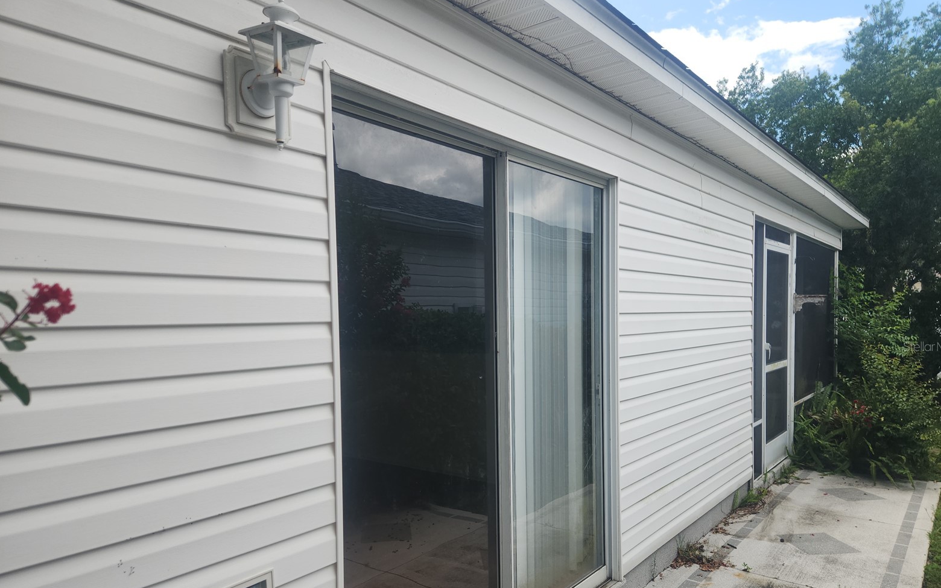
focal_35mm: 25
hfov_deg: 72.5
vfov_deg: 49.0
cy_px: 346
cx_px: 478
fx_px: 641
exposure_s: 1/771
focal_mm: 5.4
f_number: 1.8
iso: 20
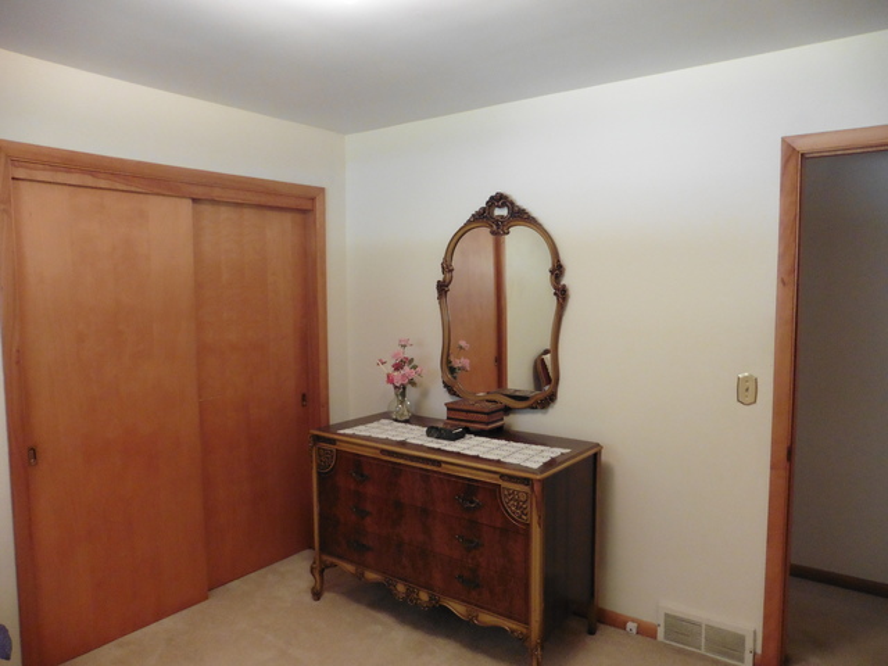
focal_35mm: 24
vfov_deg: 56.8
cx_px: 444
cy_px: 333
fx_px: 616
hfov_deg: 71.6
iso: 500
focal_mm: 4.3
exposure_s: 1/30
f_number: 3.3
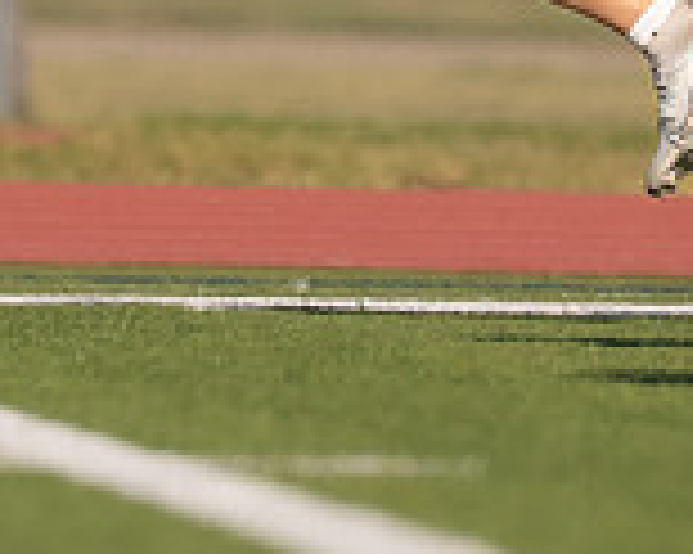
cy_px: -260
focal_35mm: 1822
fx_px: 37346
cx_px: 341
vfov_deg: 0.8
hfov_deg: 1.1
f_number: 2.8
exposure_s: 1/6400
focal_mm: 200
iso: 200
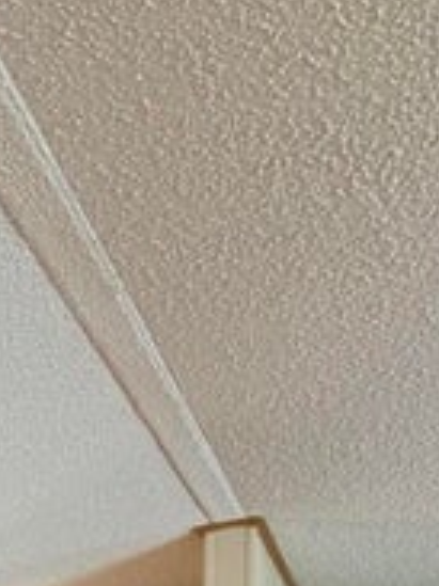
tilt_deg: +1.2
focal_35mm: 49
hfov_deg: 23.0
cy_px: 753
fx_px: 830
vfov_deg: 30.9
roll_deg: -1.9
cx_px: -247
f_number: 2.2
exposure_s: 1/60
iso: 500
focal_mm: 2.22
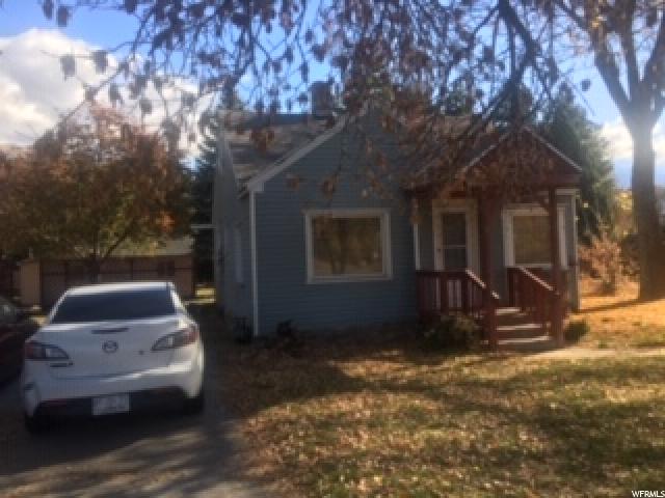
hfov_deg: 61.7
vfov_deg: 48.2
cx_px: 332
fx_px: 557
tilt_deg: +3.2
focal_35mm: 29
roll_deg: +1.3
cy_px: 249
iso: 25
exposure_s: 1/699
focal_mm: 4.15
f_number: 2.2
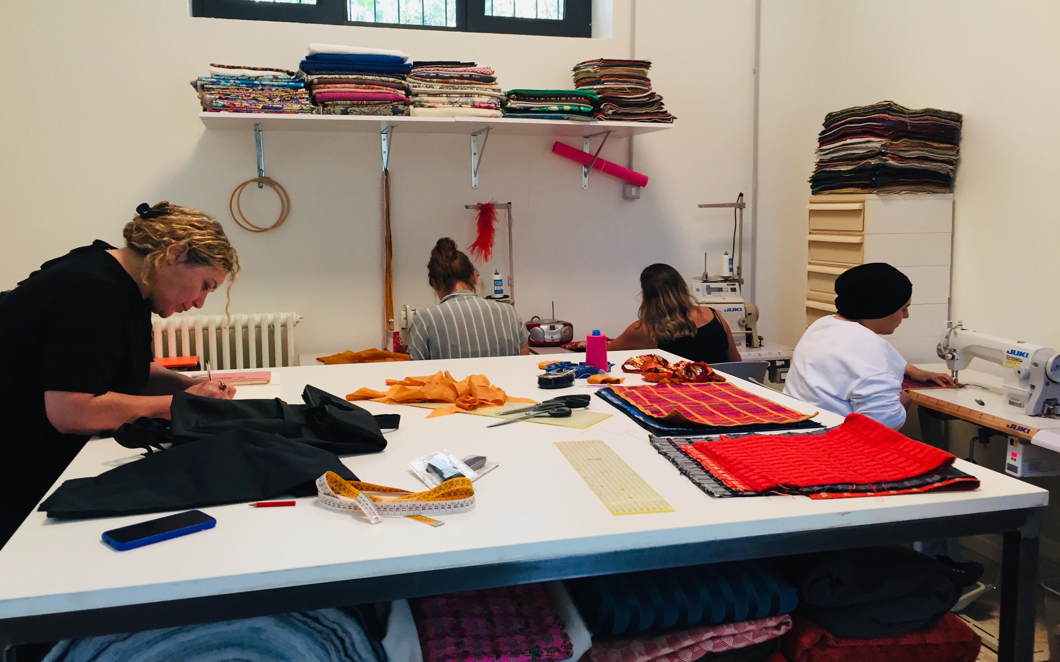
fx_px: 896
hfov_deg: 61.2
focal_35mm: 31
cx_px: 527
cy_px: 297
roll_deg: -0.4
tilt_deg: -5.5
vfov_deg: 40.5
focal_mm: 4.15
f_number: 2.2
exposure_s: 1/33
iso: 50
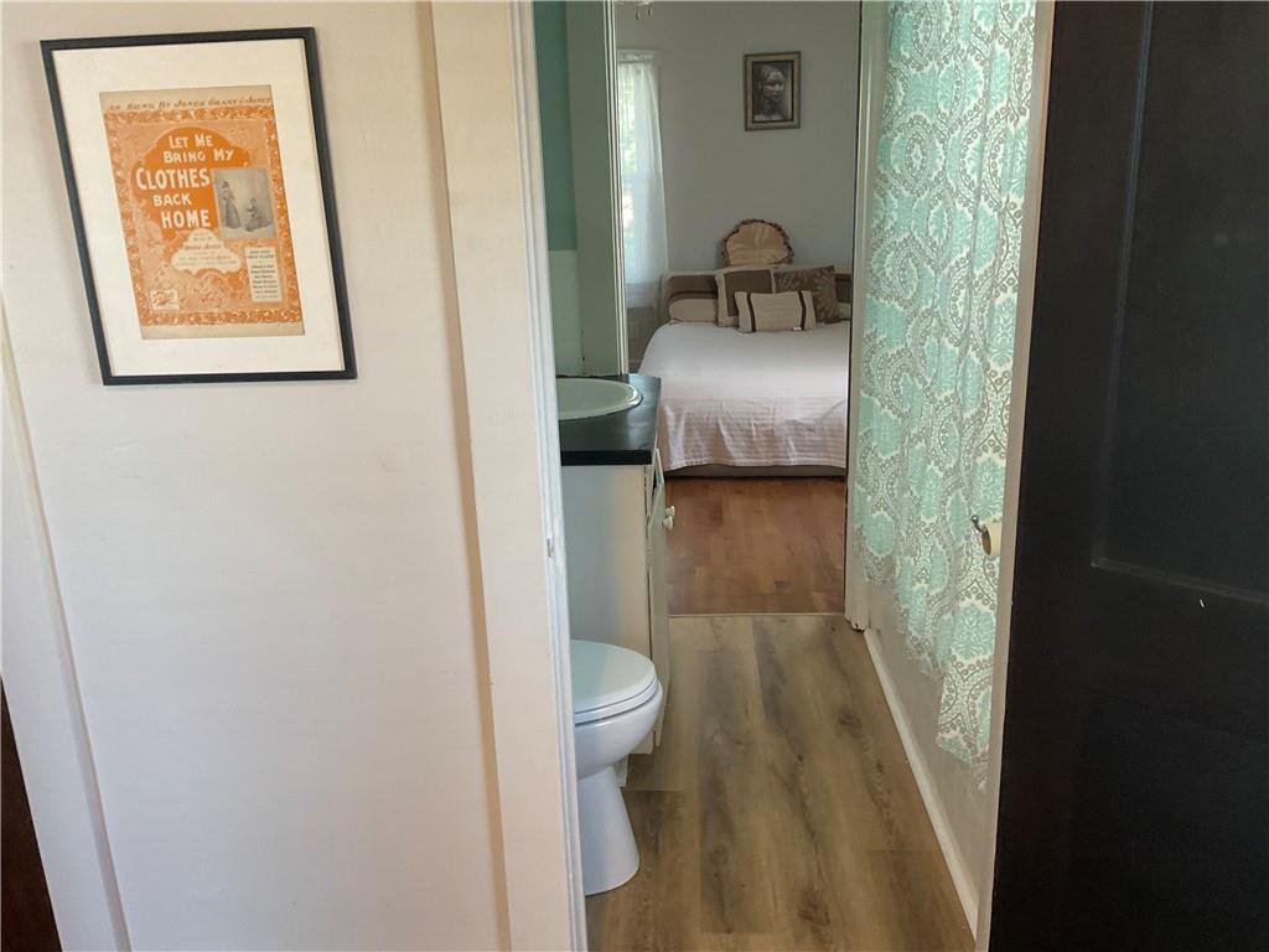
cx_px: 634
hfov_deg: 61.7
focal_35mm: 29
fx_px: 1063
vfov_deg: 48.2
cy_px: 476
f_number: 1.8
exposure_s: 1/60
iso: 125
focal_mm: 3
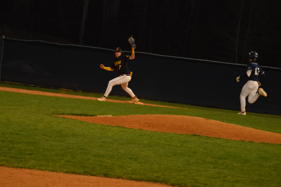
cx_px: 140
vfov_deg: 5.7
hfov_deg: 8.6
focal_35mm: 240
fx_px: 1872
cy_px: 94
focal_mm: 160
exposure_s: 1/320
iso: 3200
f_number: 4.8
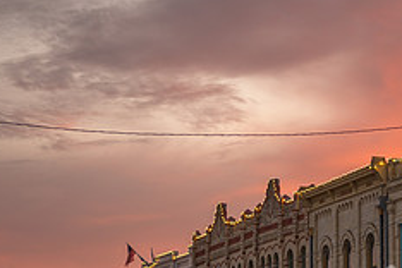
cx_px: 362
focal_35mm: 124
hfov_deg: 16.3
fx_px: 1385
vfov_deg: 11.1
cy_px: 148
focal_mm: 50
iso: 500
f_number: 2
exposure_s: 1/320
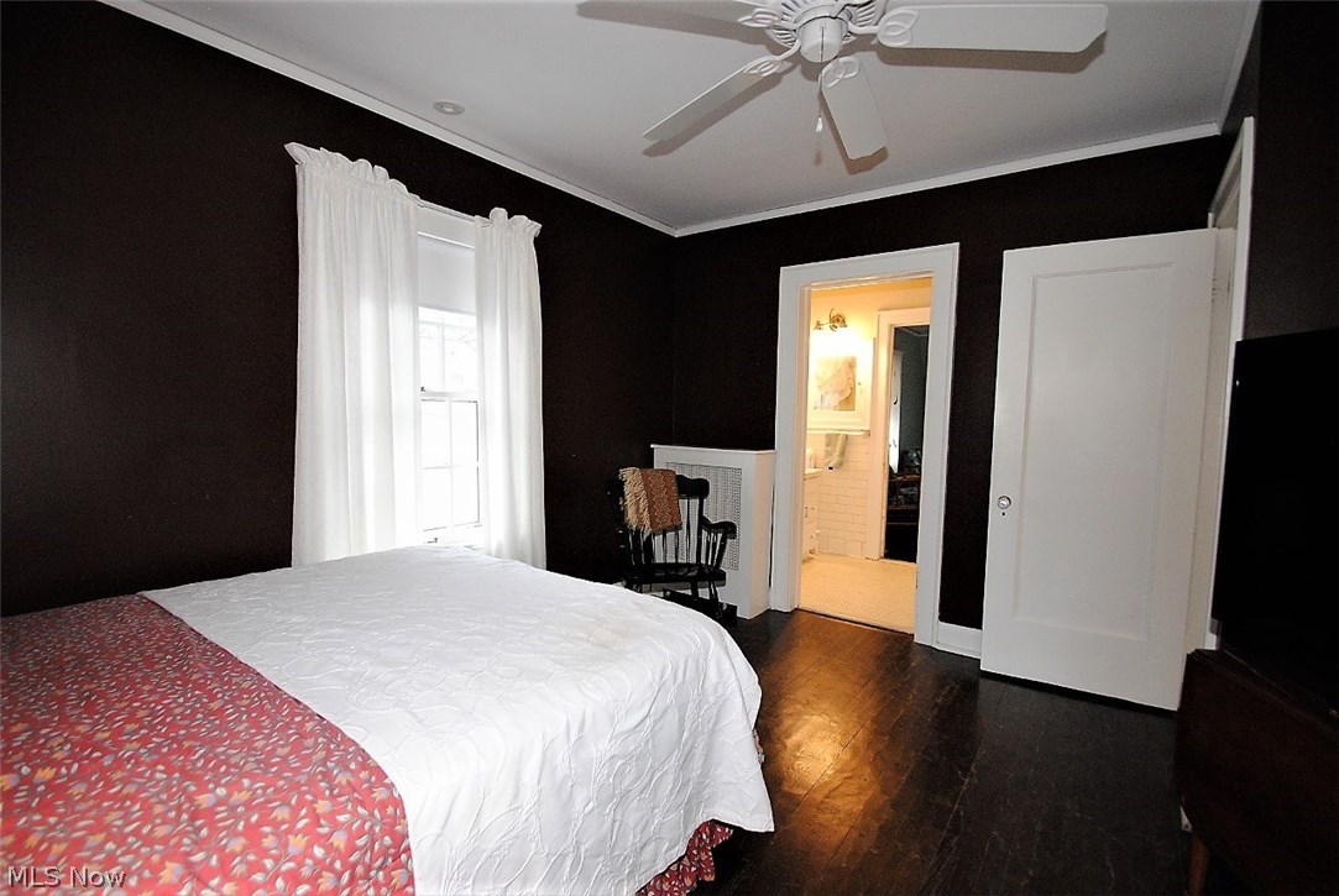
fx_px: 559
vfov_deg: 77.5
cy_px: 448
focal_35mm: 15
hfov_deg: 100.3
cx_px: 670
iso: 800
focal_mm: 10
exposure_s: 1/60
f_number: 7.1
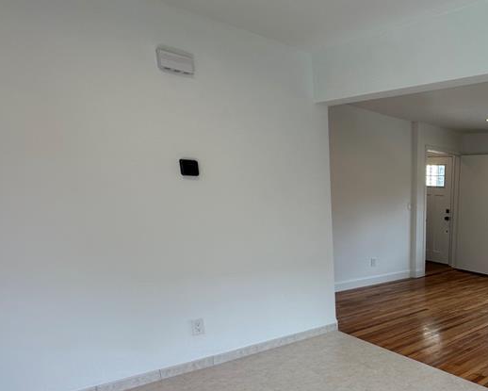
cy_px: 301
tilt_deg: -14.7
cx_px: 463
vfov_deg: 50.6
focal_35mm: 27
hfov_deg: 53.6
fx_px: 390
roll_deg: -2.6
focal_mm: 2.22
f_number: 2.2
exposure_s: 1/114
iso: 40
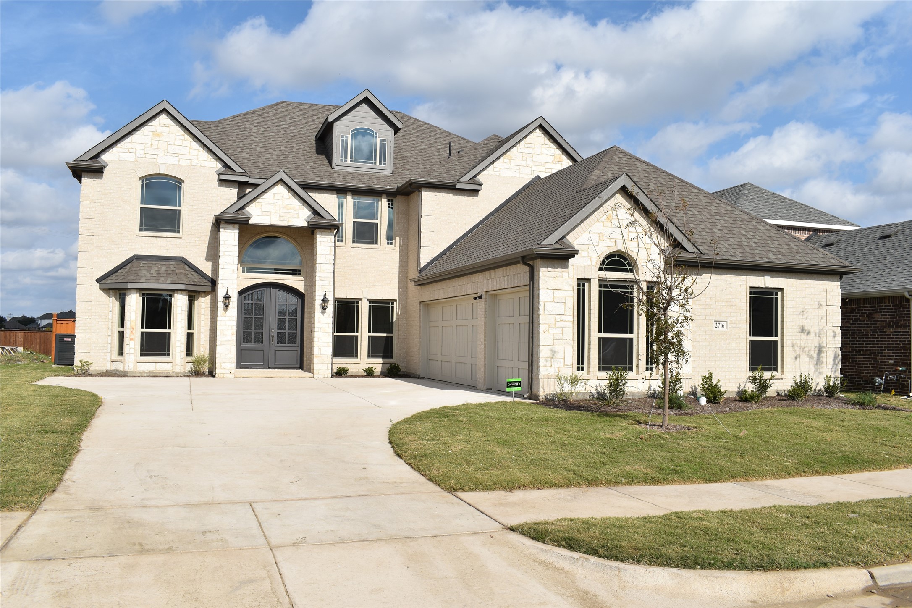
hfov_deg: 59.5
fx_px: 798
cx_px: 456
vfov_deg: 41.7
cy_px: 304
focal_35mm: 32
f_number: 10
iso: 100
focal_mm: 21
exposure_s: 1/400
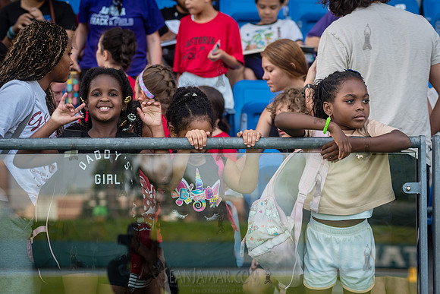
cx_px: 205
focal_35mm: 124
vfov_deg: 11.1
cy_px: 146
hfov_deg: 16.6
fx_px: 1510
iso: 125
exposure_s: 1/160
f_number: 4
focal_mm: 100
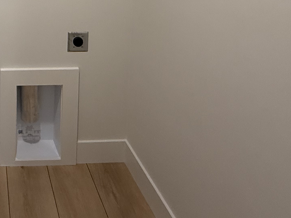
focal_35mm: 39
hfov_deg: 42.2
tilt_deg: -3.4
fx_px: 328
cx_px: 8
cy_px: -63
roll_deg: -1.0
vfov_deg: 29.8
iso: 250
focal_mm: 2.22
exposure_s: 1/120
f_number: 2.2
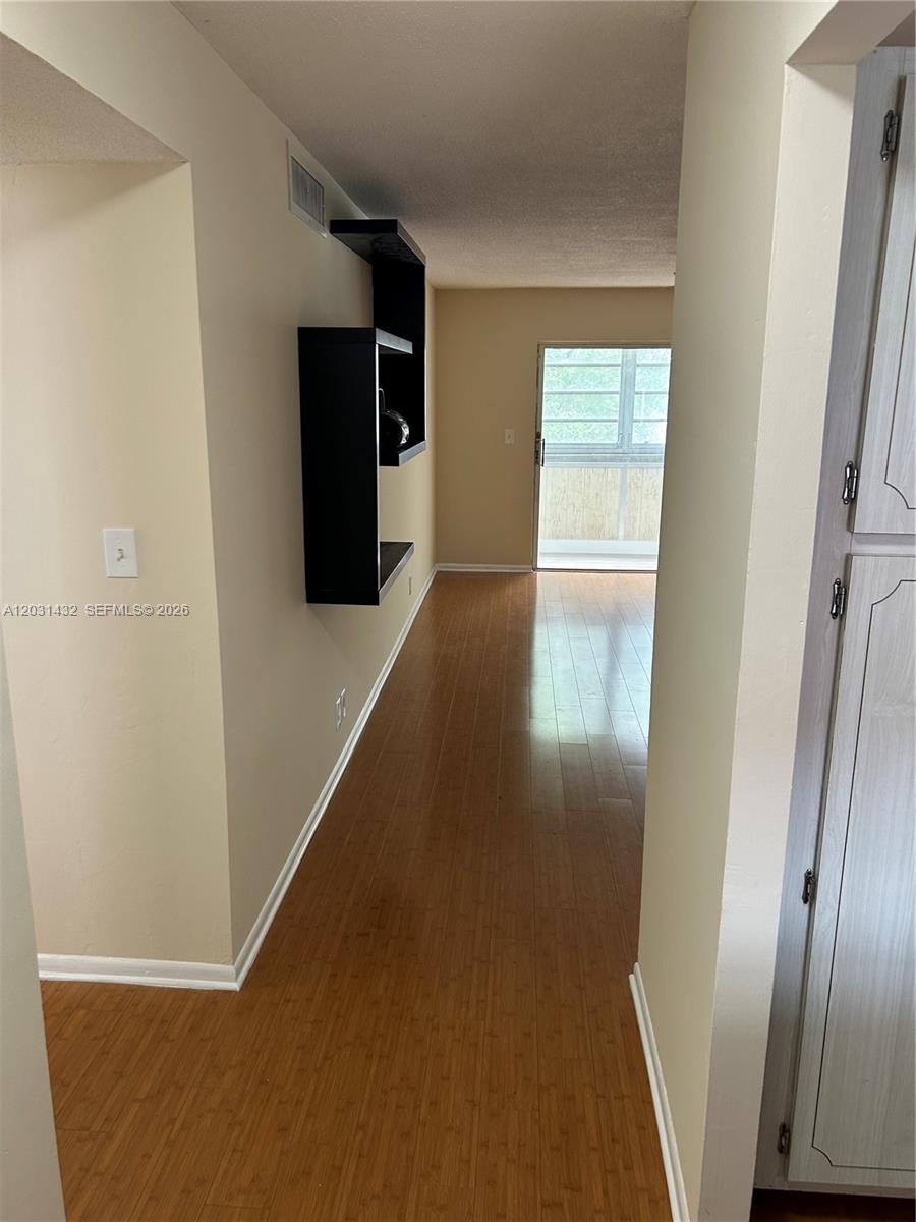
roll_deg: -0.6
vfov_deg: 67.3
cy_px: 611
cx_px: 458
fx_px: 917
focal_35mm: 26
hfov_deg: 53.1
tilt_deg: -12.4
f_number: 1.5
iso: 100
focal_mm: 5.7
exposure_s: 1/60
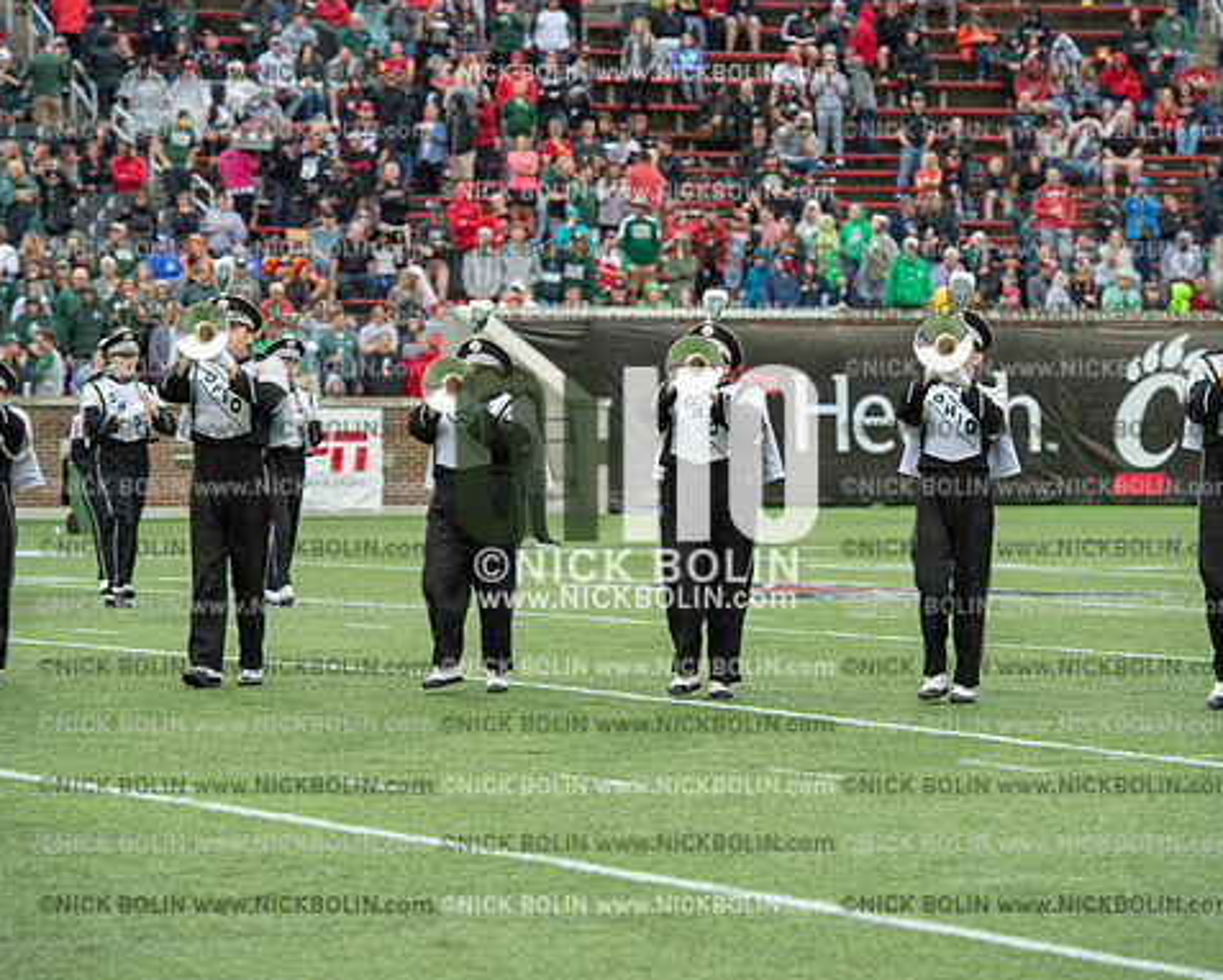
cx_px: 636
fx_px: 5576
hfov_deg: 12.5
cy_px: 487
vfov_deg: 10.0
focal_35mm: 154
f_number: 4
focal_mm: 135
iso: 400
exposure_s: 1/500
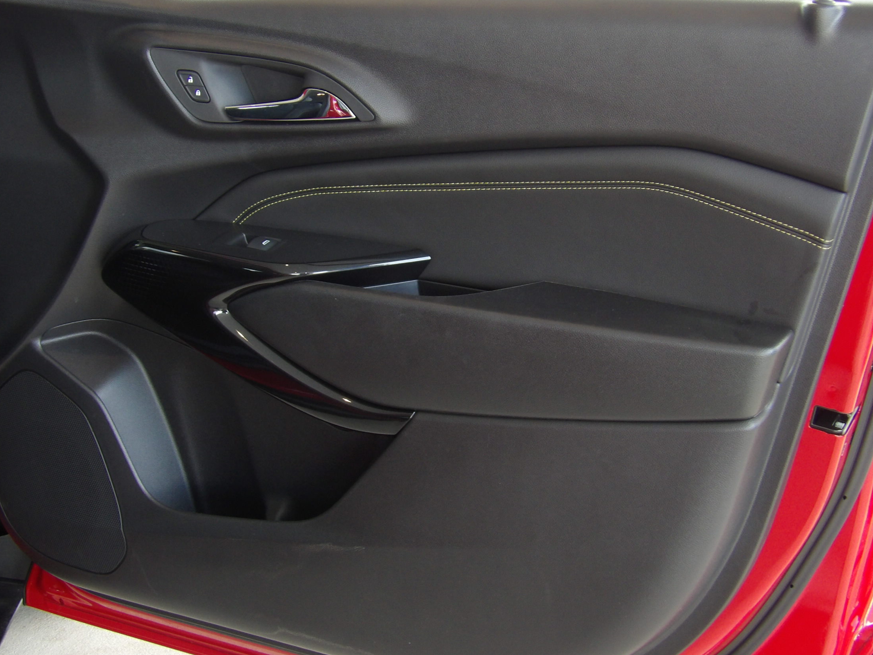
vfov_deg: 27.0
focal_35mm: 54
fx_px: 1362
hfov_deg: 35.5
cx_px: 425
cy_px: 335
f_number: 3.8
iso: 200
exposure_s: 1/32
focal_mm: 8.2
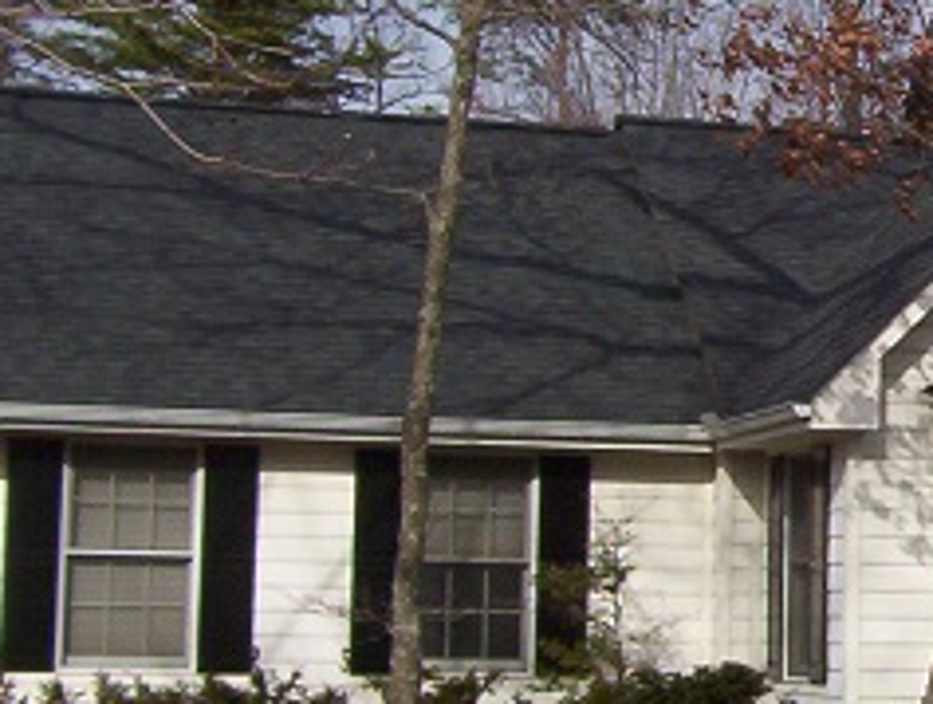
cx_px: 1167
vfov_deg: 15.0
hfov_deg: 18.6
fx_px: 2675
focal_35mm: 99
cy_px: 309
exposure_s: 1/794
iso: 100
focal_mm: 5.54
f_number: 5.24
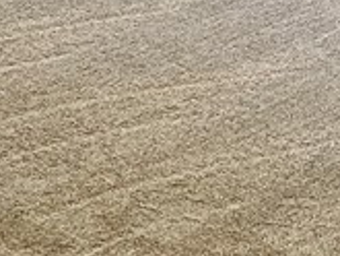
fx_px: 1524
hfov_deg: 12.7
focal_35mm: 155
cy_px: -524
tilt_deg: -6.8
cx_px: 109
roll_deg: -1.4
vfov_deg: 8.1
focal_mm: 5.1
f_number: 1.6
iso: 40
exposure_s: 1/120
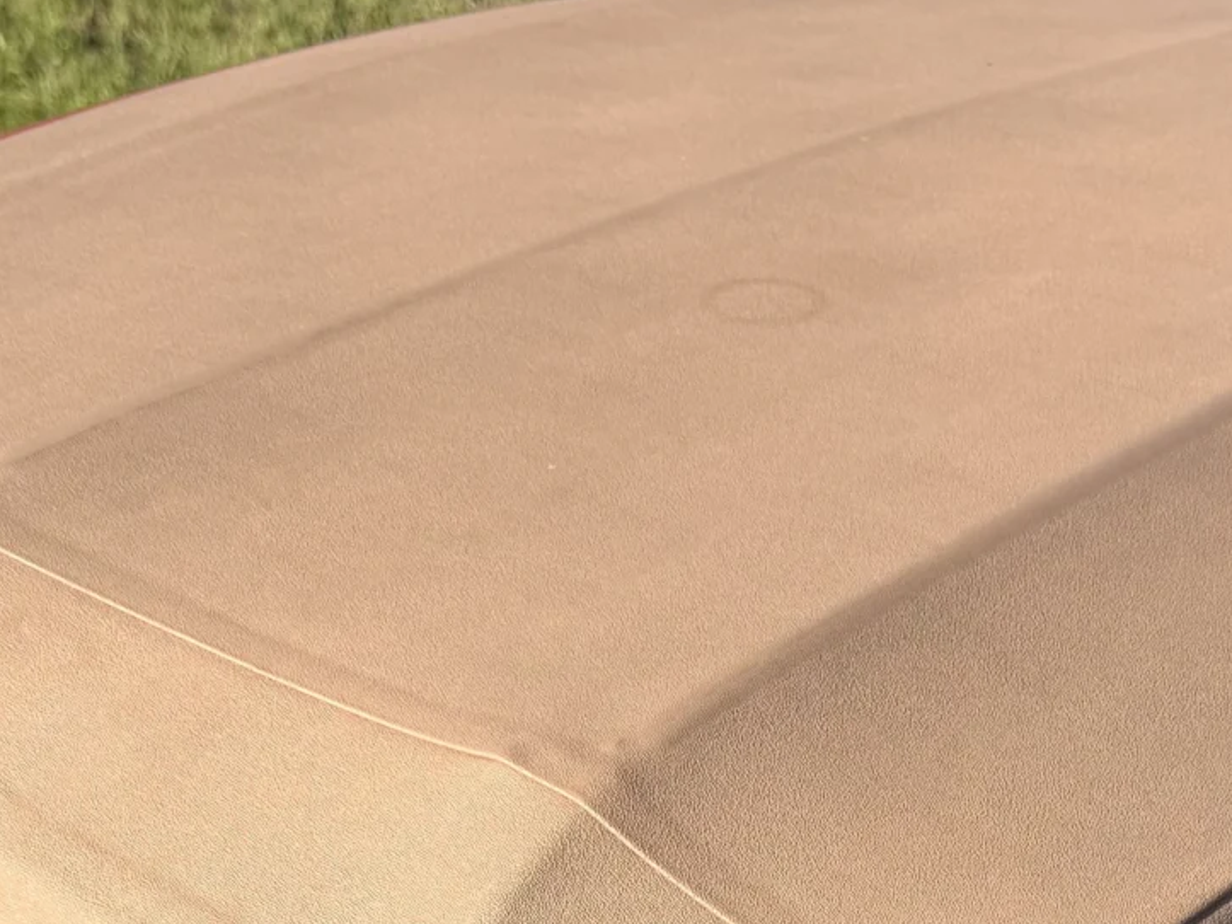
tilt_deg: -35.5
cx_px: 1062
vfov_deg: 16.0
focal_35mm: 85
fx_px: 3025
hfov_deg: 22.6
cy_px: 1362
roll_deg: -0.7
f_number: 1.78
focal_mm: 6.76
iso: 80
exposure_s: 1/3021
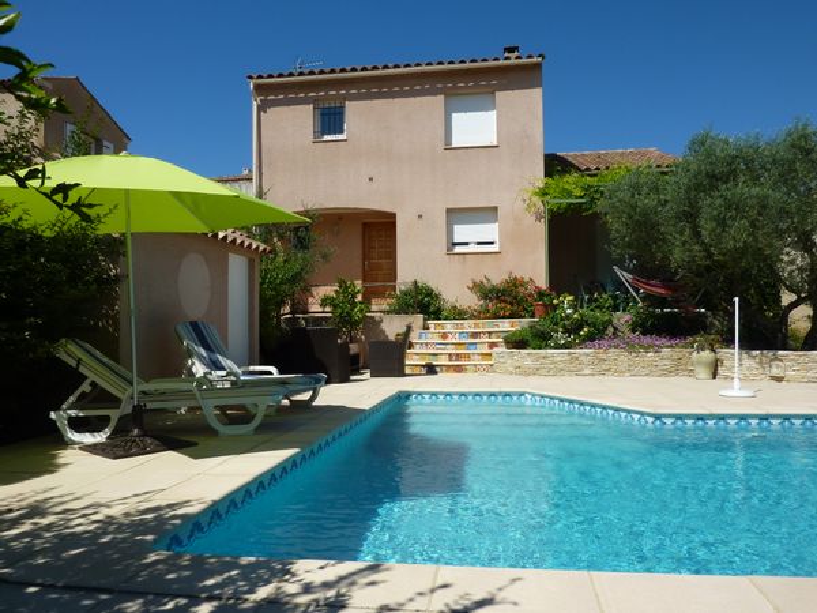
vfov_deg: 54.9
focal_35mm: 25
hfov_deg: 69.4
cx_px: 408
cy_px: 306
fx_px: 590
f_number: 5.6
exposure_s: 1/500
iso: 80
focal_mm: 4.1
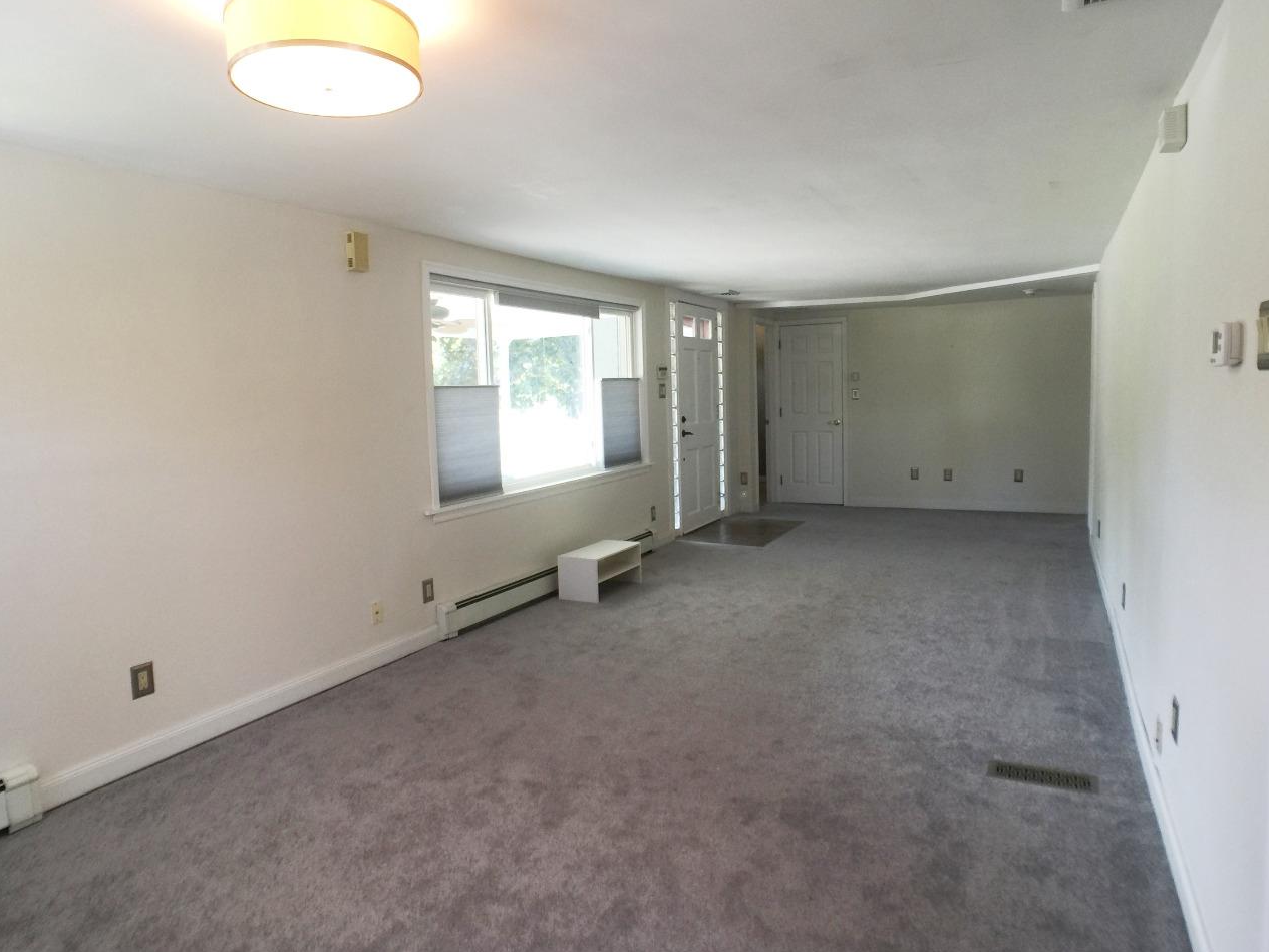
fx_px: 1210
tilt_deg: -5.2
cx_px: 668
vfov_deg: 43.0
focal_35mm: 33
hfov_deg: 55.3
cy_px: 478
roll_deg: +1.3
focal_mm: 4.15
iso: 32
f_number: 2.2
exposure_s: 1/15
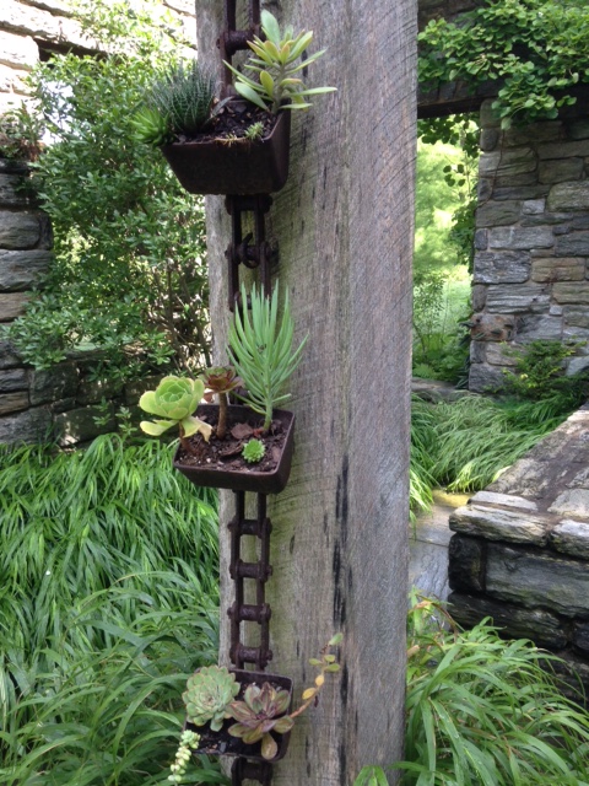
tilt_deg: -9.7
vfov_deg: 55.4
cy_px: 393
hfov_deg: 42.9
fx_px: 749
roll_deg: -0.5
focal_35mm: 33
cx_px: 294
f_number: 2.4
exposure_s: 1/120
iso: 64
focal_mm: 4.12
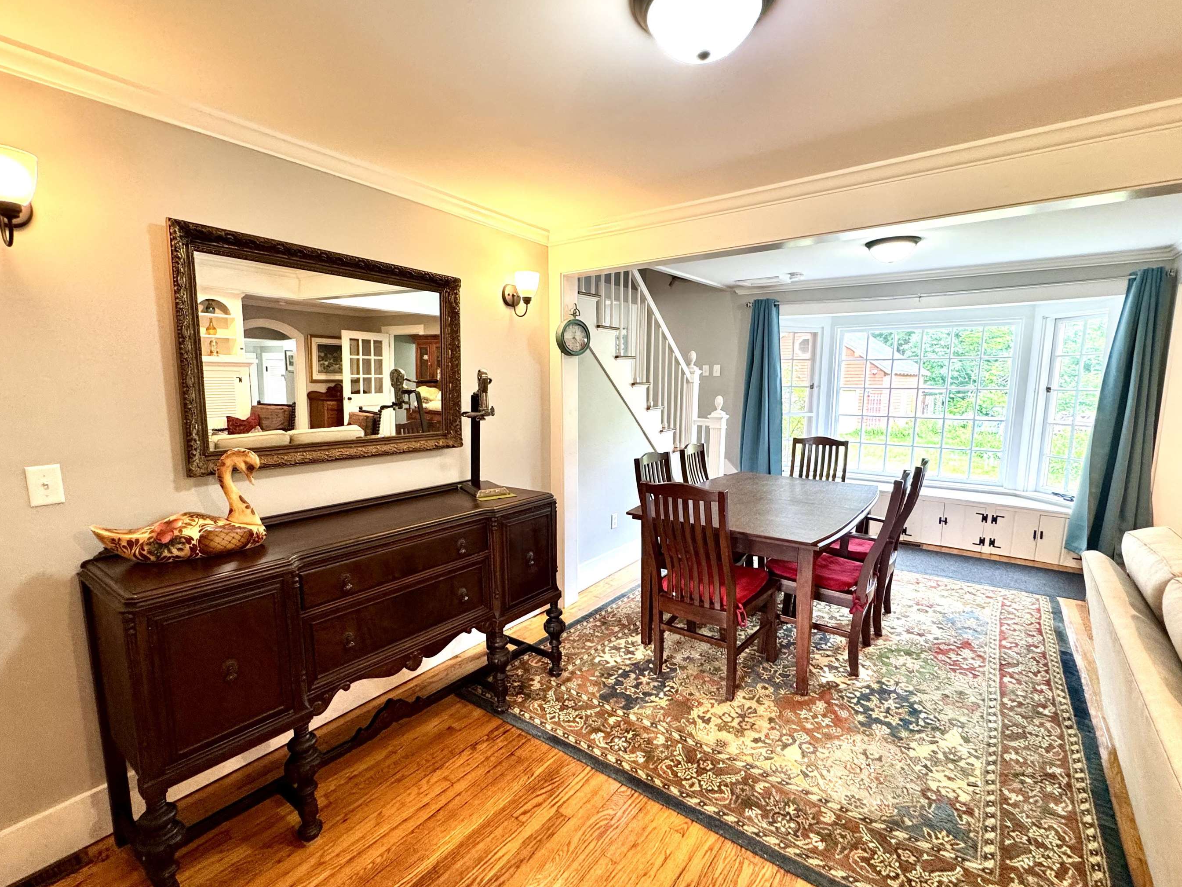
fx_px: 546
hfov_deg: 94.5
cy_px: 454
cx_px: 587
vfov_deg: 78.1
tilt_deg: -7.9
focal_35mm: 16
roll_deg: -0.3
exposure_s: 1/60
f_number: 2.2
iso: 250
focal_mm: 2.22
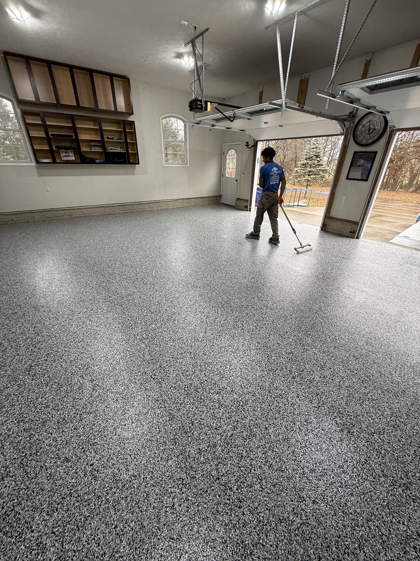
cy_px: 280
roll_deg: -2.9
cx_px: 210
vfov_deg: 102.1
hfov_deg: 85.7
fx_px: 226
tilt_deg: -24.4
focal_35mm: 14
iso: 125
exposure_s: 1/120
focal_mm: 2.22
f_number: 2.2
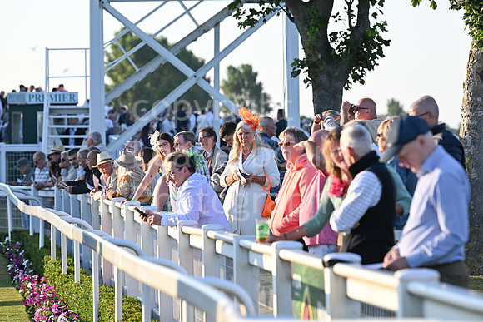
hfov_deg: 10.3
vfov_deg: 6.9
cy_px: 161
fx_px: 2684
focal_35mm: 200
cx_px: 242
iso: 1000
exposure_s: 1/1600
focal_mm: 200
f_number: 5.6
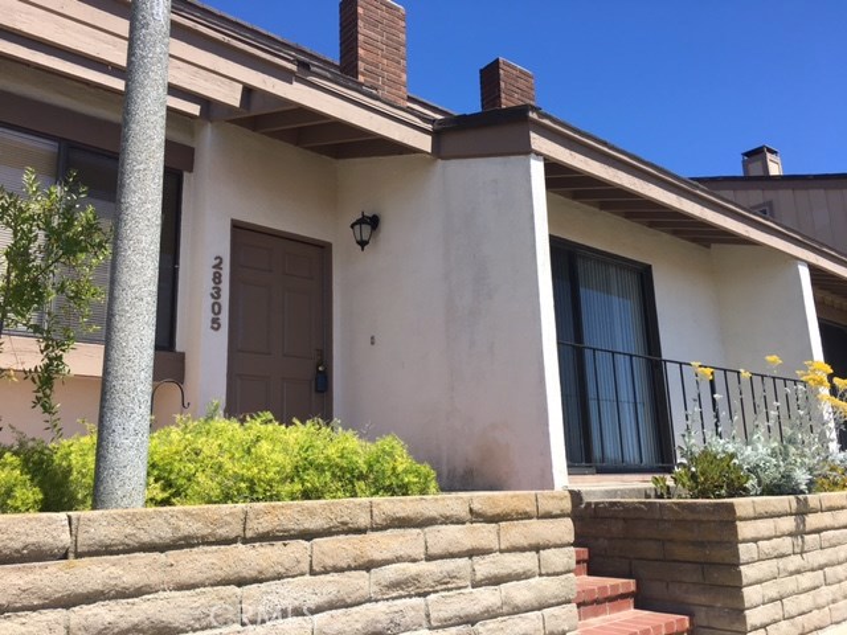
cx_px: 424
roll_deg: +2.5
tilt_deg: +14.5
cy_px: 318
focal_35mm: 29
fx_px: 710
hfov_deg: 61.7
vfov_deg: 48.2
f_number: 2.2
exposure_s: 1/1241
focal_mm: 4.15
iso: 25
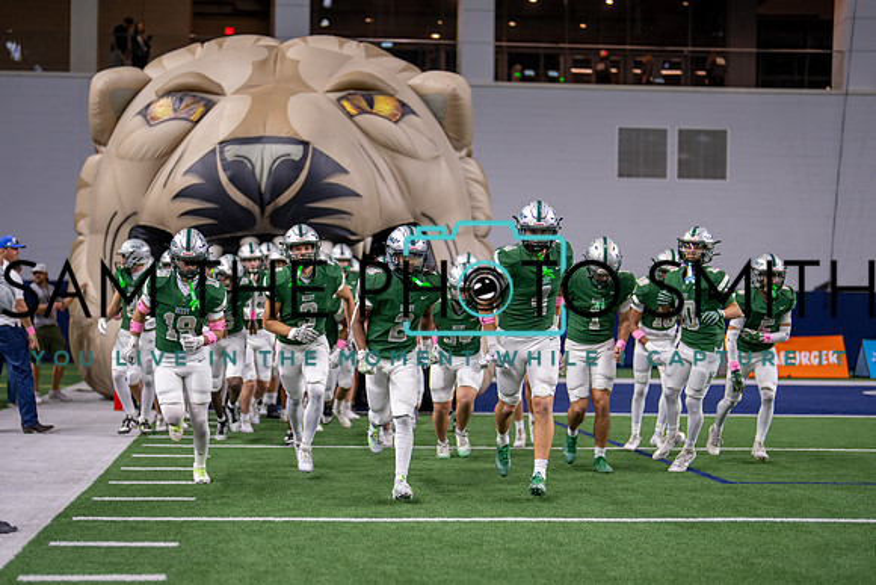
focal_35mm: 62
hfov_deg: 32.4
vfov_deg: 22.0
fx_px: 1503
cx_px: 354
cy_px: 342
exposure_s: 1/1000
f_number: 1.2
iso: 500
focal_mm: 50
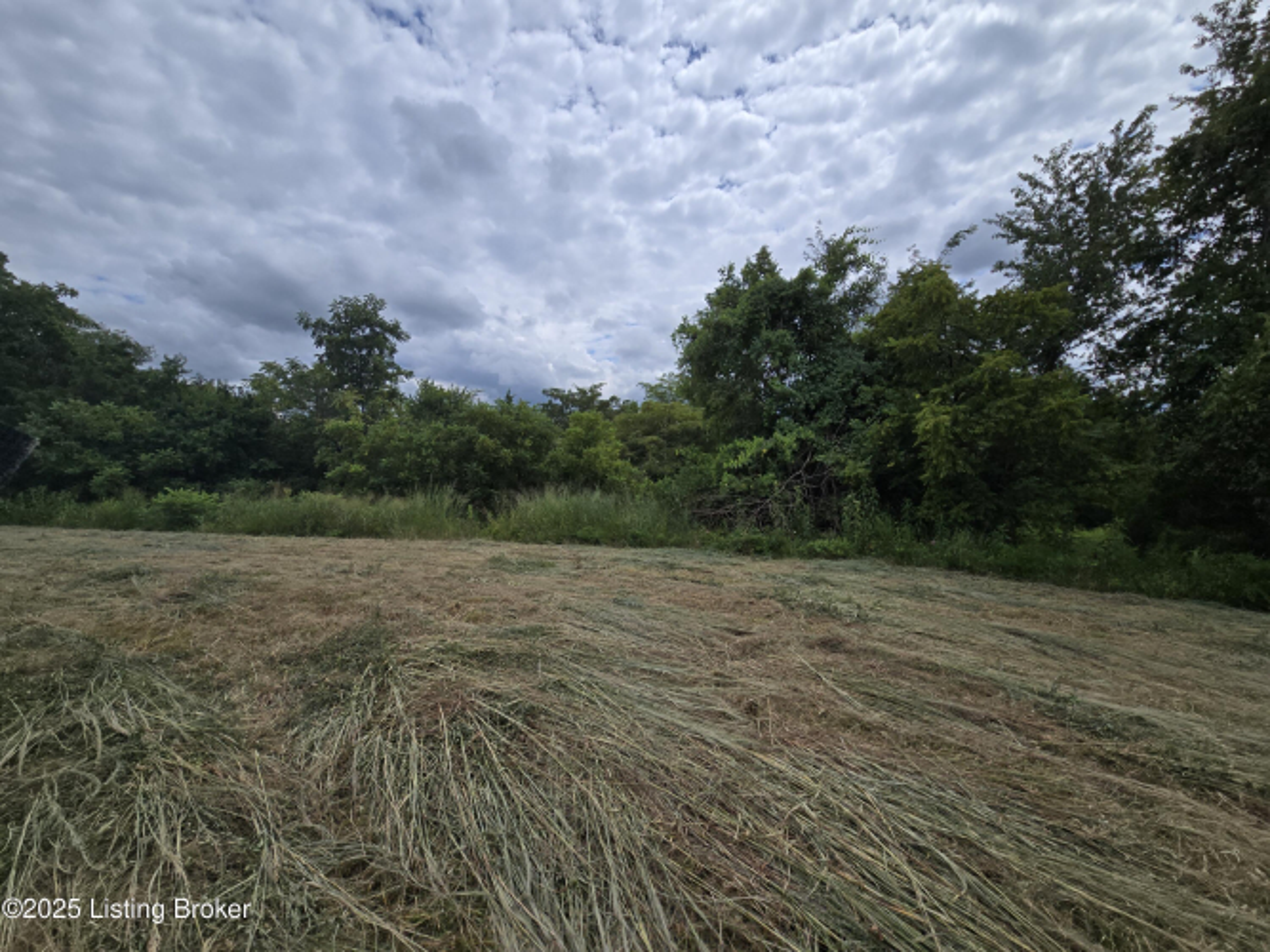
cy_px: 476
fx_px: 477
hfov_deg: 106.2
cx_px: 635
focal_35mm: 13
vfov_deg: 89.9
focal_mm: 2.2
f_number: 2.2
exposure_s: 1/4373
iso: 50
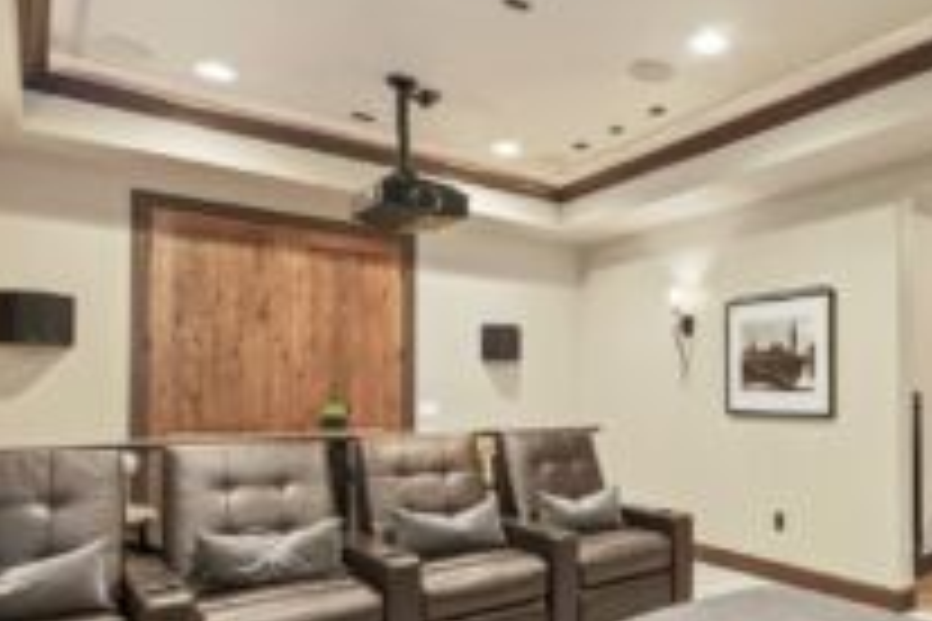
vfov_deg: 47.7
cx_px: 707
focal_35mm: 27
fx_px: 699
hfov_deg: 63.2
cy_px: 367
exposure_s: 1/4
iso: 800
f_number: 6.3
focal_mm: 14
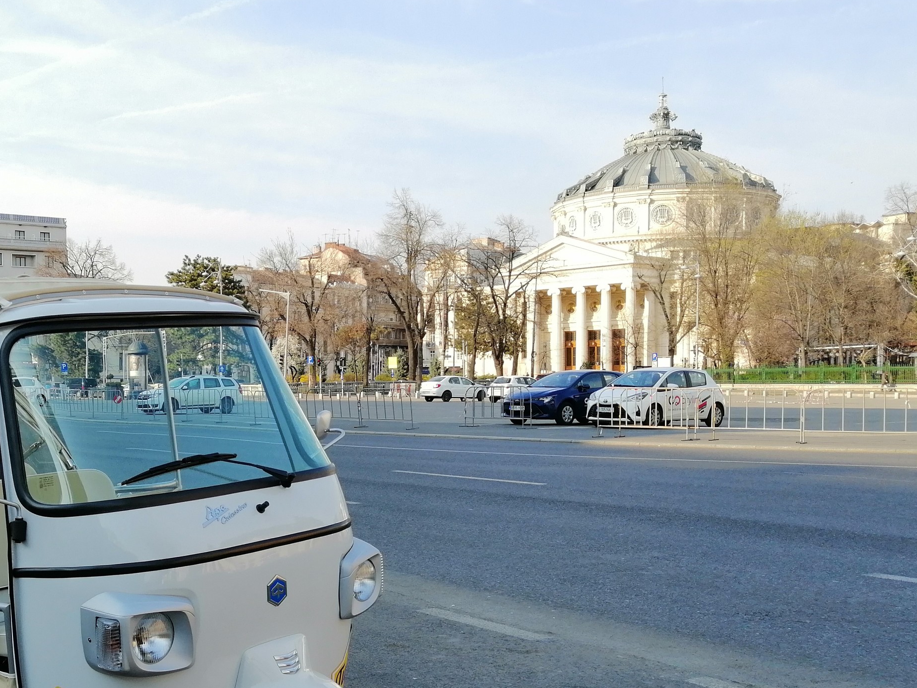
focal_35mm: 44
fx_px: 1166
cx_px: 252
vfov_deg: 32.6
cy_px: 453
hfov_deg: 41.9
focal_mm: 3.95
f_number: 1.8
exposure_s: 1/493
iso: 50
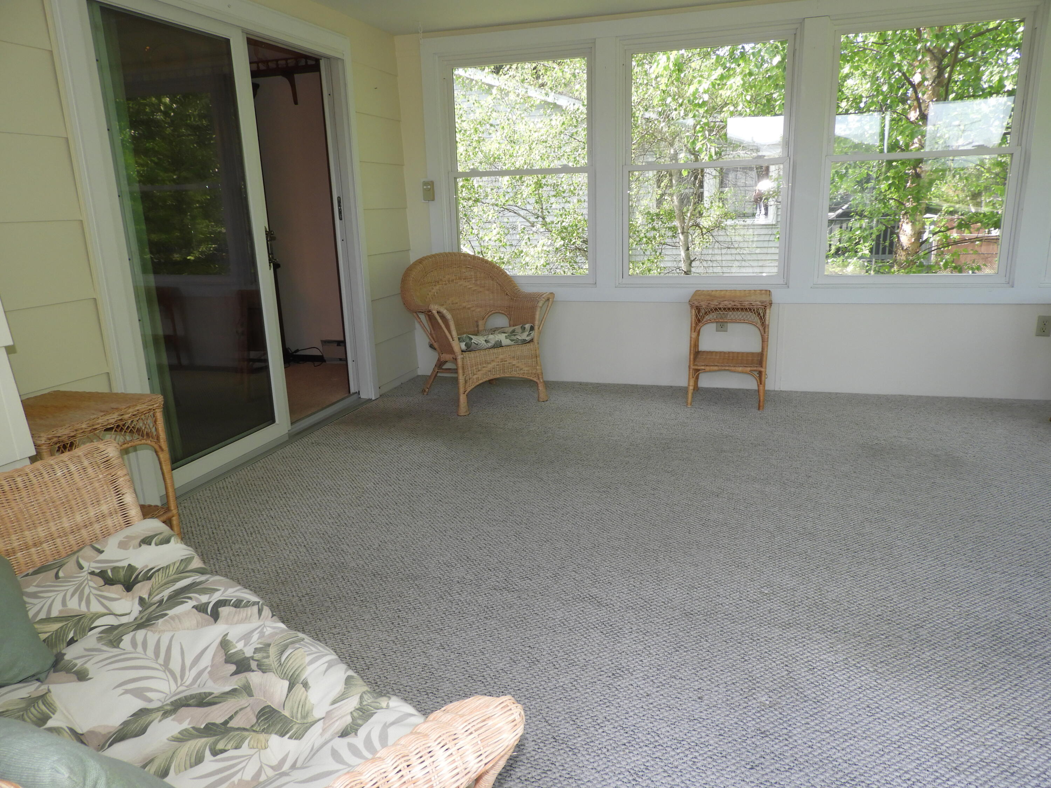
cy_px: 394
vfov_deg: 56.8
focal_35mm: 24
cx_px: 526
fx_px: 729
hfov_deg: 71.6
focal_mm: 4.3
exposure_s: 1/60
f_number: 3.3
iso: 100
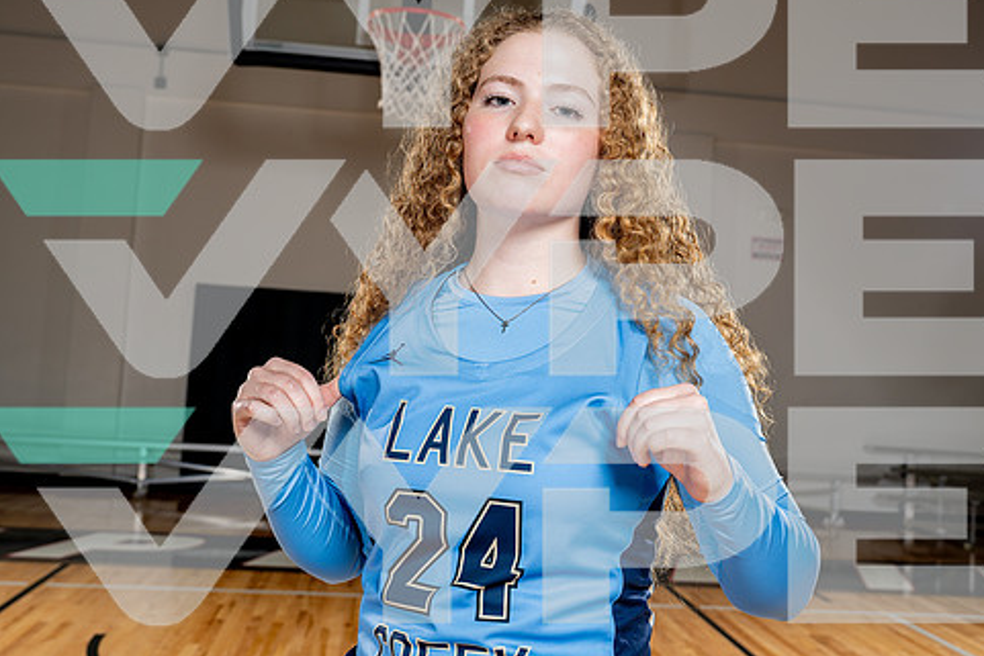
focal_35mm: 41
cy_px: 269
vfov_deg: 32.6
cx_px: 509
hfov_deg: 47.4
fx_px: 1121
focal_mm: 34
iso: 200
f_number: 5.6
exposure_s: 1/250
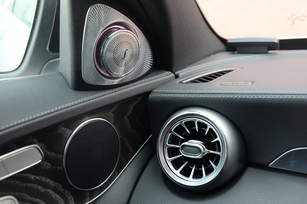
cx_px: 154
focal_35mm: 47
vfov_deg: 28.7
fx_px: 401
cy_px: 102
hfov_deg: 41.9
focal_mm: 31.5
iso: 400
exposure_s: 1/52
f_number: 3.6
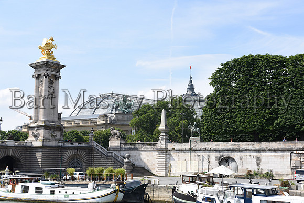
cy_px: 102
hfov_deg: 38.2
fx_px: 439
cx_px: 152
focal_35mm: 52
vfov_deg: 26.0
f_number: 7.1
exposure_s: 1/200
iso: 64
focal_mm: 52
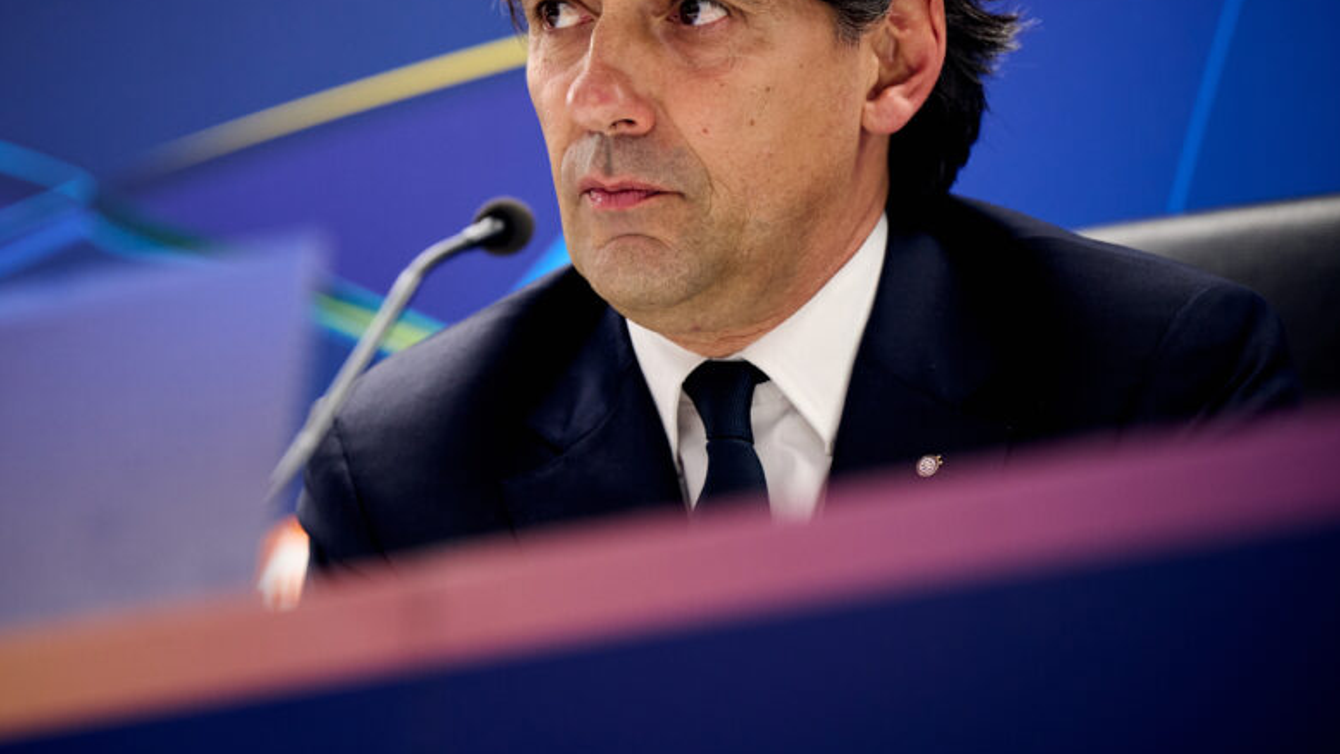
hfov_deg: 11.1
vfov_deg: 6.3
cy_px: 176
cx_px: 481
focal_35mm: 193
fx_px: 6859
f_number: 2.8
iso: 720
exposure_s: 1/320
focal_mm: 140
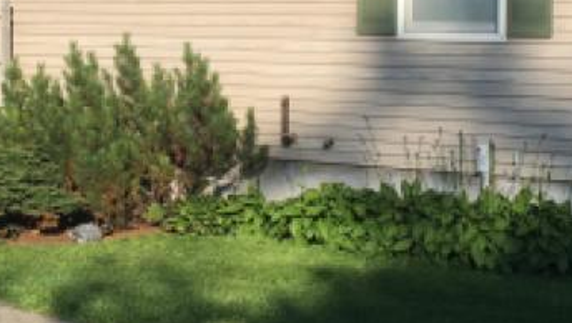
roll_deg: -2.6
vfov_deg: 12.7
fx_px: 1427
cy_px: 1
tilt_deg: +1.1
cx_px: 113
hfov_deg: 22.4
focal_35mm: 94
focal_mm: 4.15
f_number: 2.2
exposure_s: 1/1464
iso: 32
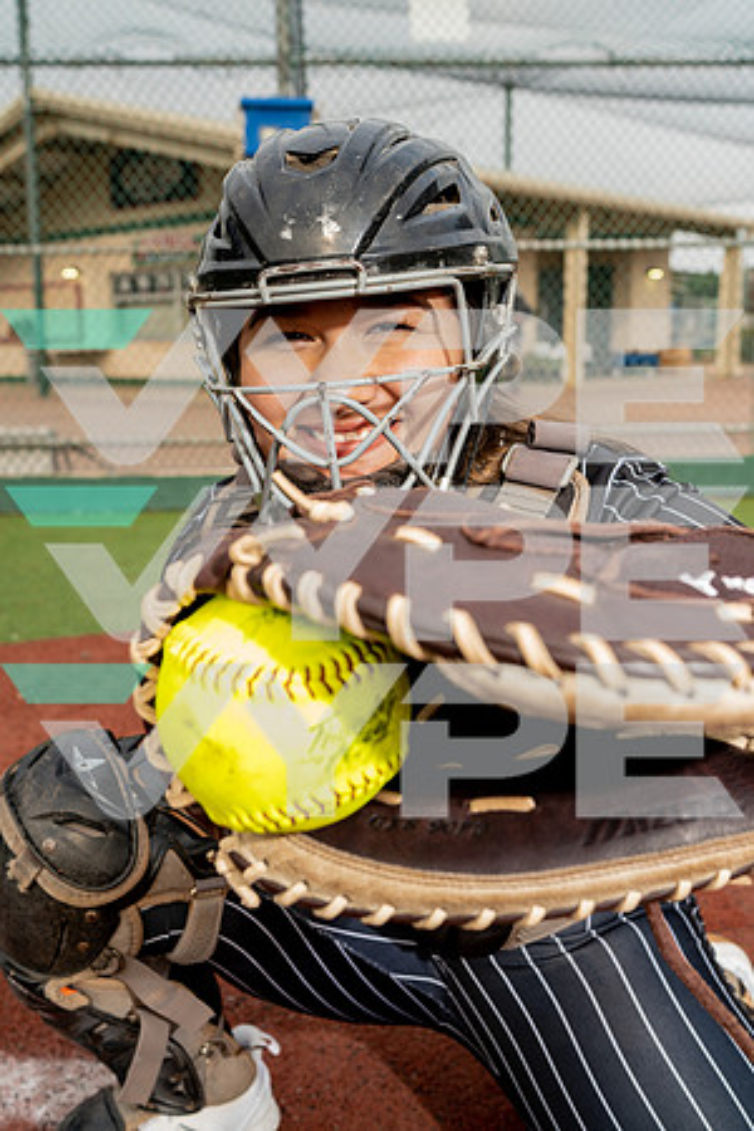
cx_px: 377
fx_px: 1099
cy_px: 566
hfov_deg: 37.9
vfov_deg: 54.4
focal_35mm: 35
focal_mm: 35
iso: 80
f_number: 5.6
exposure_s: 1/250
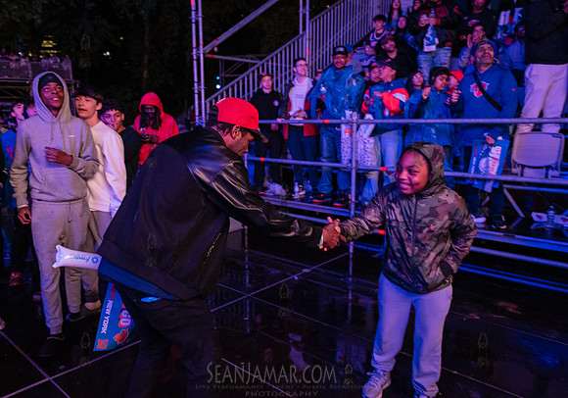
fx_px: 434
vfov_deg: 49.3
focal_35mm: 27
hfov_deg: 66.3
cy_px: 198
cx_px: 255
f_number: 2.8
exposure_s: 1/200
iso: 6400
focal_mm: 24
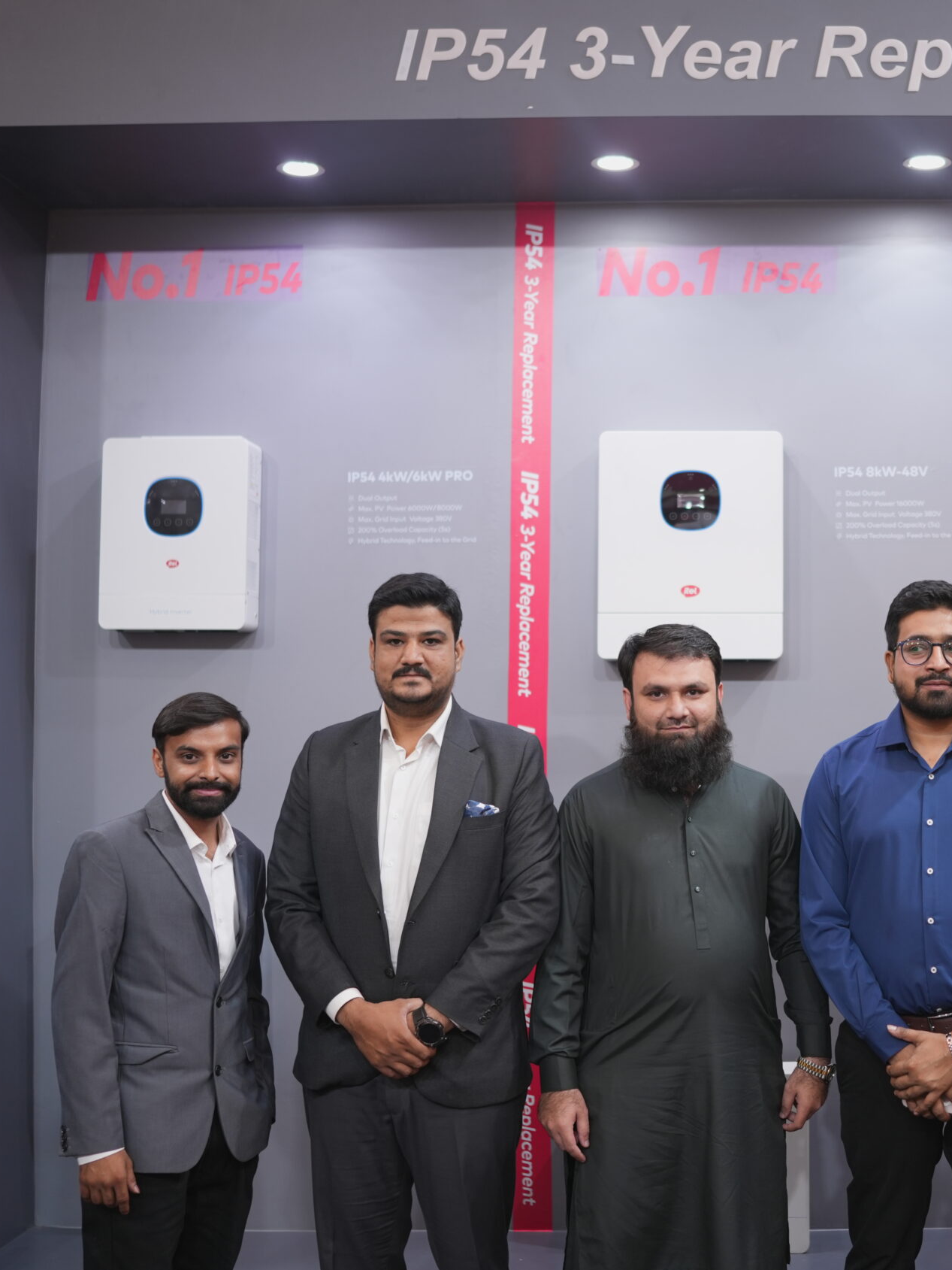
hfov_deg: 27.9
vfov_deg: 37.5
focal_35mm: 51
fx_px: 1870
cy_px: 630
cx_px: 783
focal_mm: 35
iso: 320
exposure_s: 1/125
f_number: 1.4
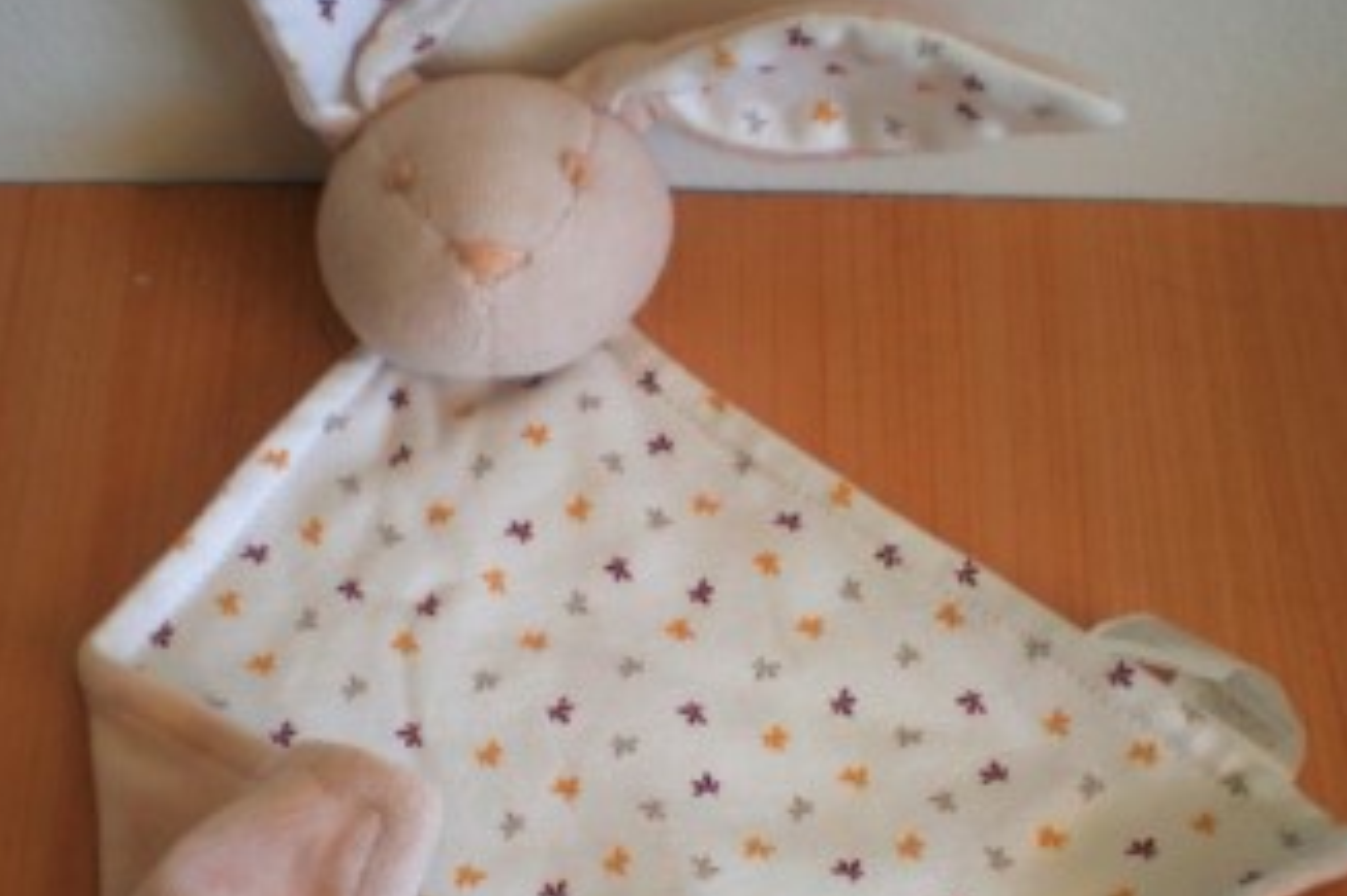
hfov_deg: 31.9
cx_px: 632
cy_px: 731
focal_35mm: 63
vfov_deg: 21.3
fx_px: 2356
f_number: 3.1
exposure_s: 1/54
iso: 97
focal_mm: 6.3
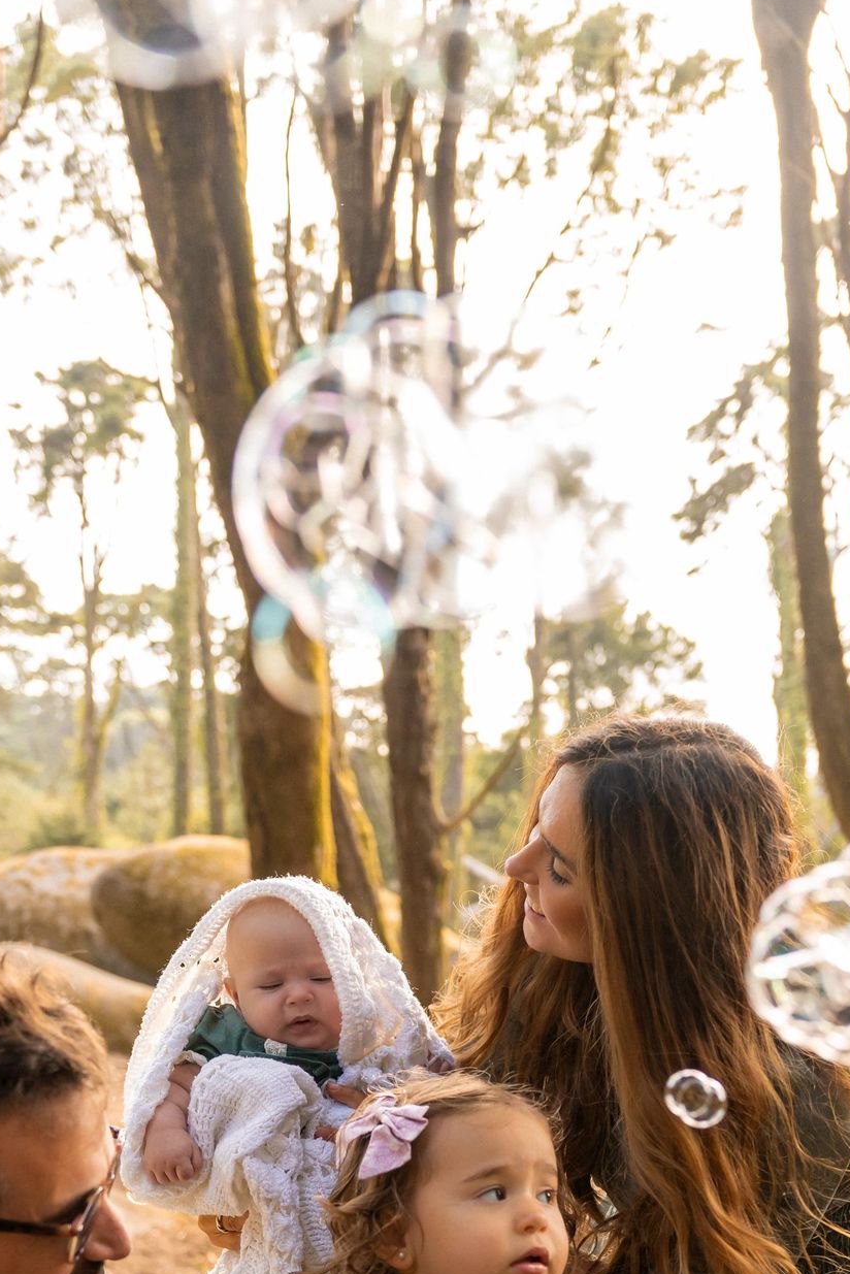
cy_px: 1095
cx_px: 411
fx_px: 1805
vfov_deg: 36.9
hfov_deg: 26.5
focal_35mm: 51
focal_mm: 28
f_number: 3.2
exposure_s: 1/500
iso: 800
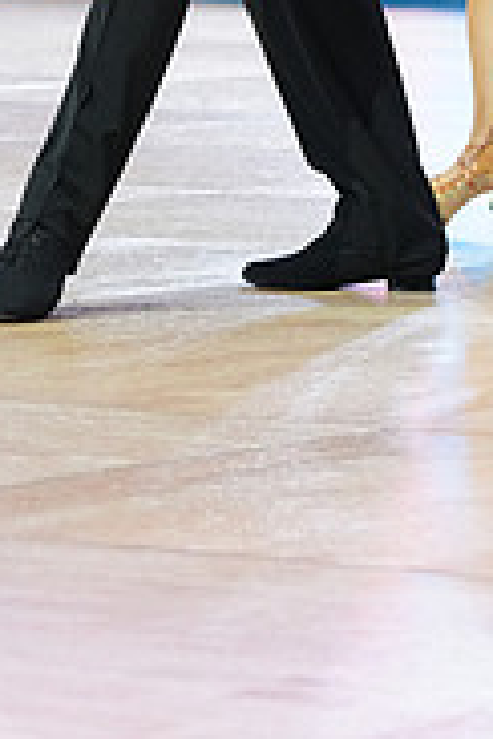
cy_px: -299
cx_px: 503
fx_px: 5916
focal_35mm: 288
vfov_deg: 7.1
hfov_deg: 4.8
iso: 2500
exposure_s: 1/250
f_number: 4
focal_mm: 91
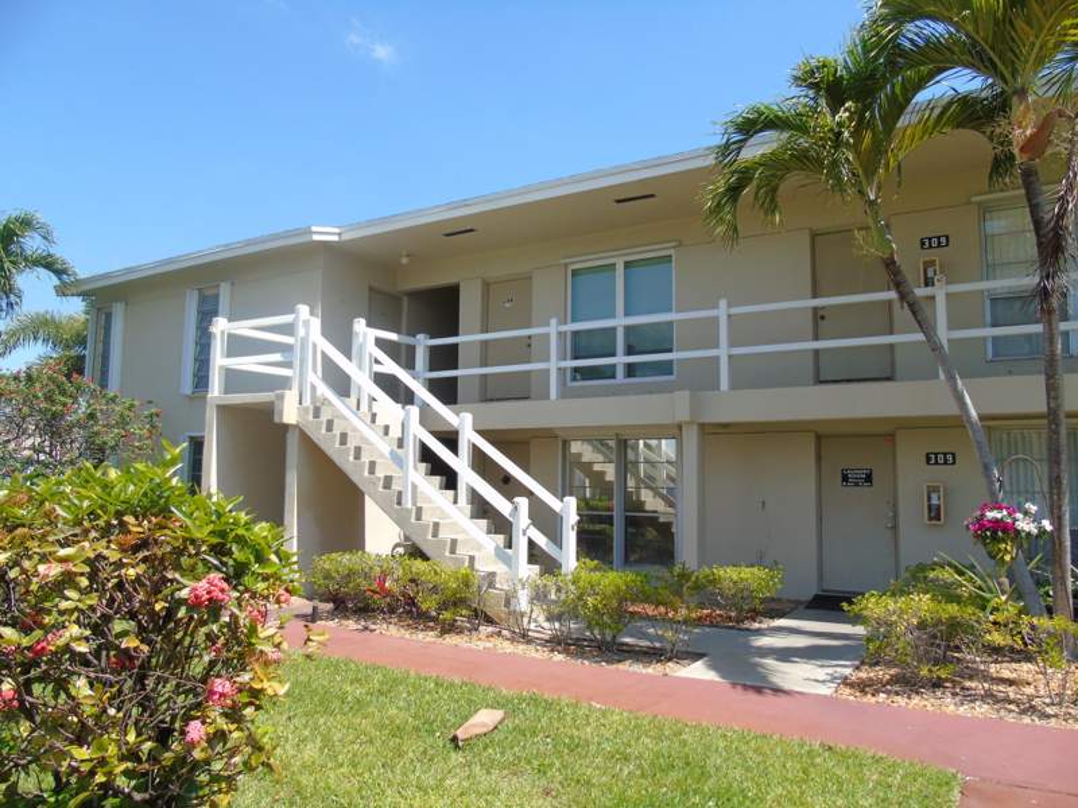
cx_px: 539
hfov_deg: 69.4
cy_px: 404
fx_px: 779
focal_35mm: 25
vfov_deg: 54.9
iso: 80
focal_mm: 4.4
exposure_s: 1/500
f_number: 3.4
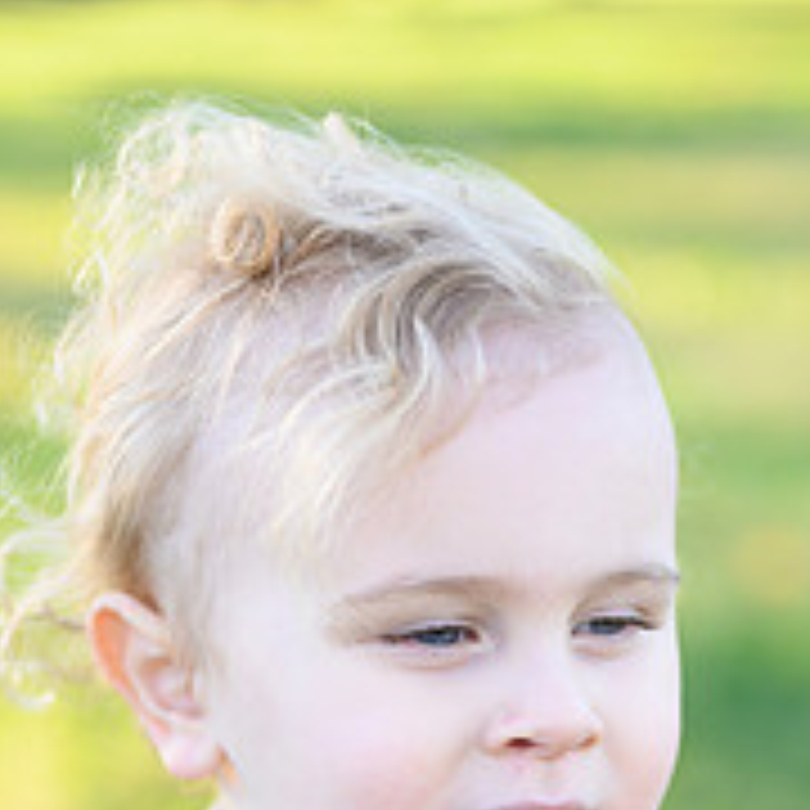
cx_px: 488
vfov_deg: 16.0
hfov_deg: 16.4
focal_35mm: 106
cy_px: 850
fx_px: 2806
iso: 320
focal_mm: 50
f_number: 2
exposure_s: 1/800
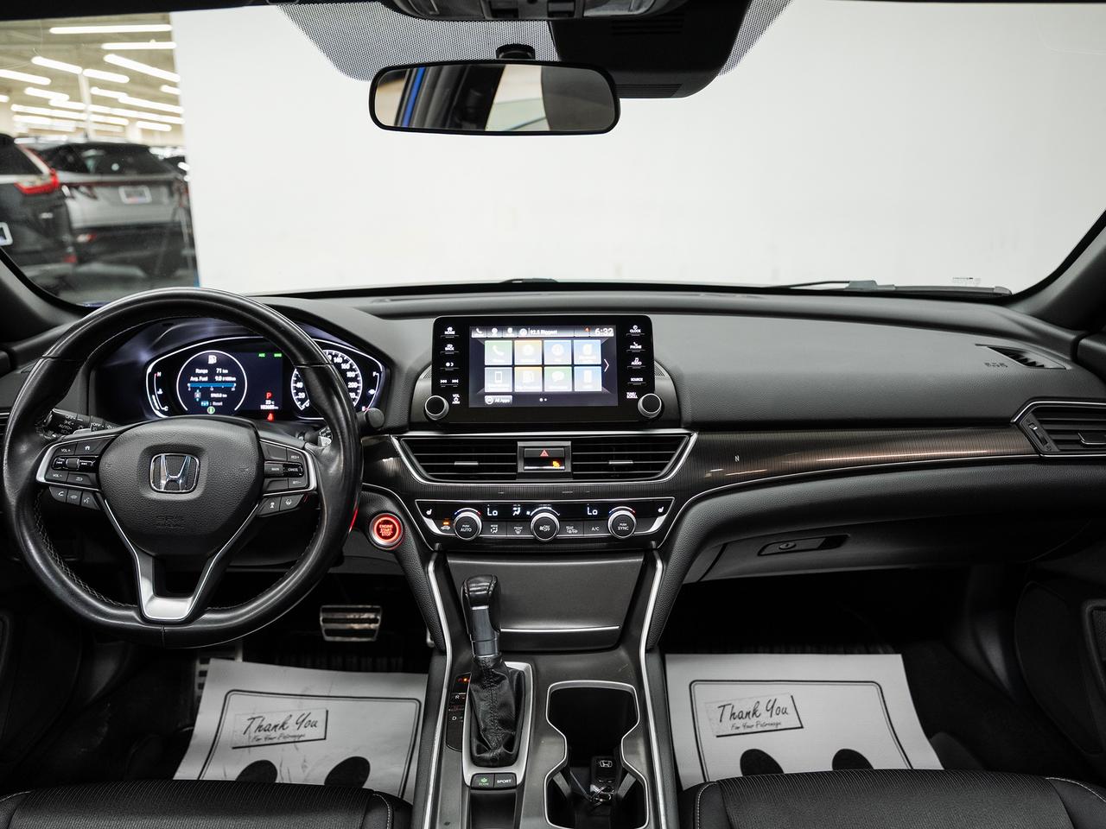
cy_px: 415
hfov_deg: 66.8
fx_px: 839
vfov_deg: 52.6
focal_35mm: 26
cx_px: 546
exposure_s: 1/30
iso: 1000
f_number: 4
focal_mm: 24
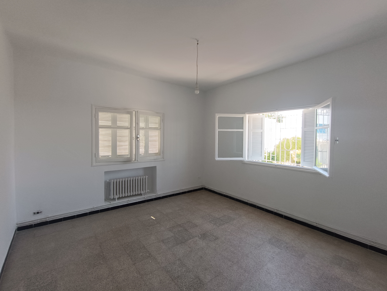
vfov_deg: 78.1
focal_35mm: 16
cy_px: 146
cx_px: 194
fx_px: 179
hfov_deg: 94.5
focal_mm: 1.66
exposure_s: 1/100
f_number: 2.2
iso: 91
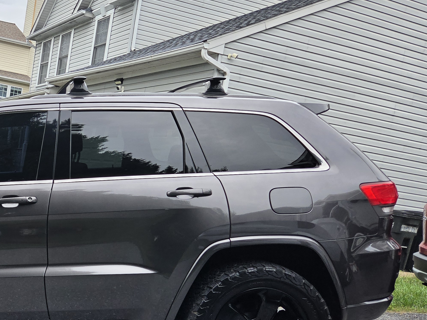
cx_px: 7
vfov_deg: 31.2
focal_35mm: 46
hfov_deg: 37.2
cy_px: 219
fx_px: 567
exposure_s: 1/1756
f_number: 1.8
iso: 80
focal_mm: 5.4
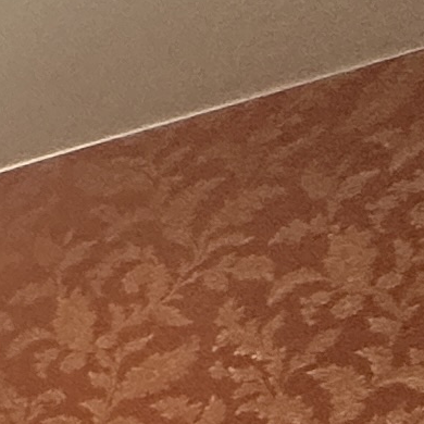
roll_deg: +0.9
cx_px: -1464
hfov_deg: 7.3
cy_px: 1115
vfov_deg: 10.9
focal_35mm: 128
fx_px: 1774
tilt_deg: -7.6
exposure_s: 1/50
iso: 200
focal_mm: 2.22
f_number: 2.2
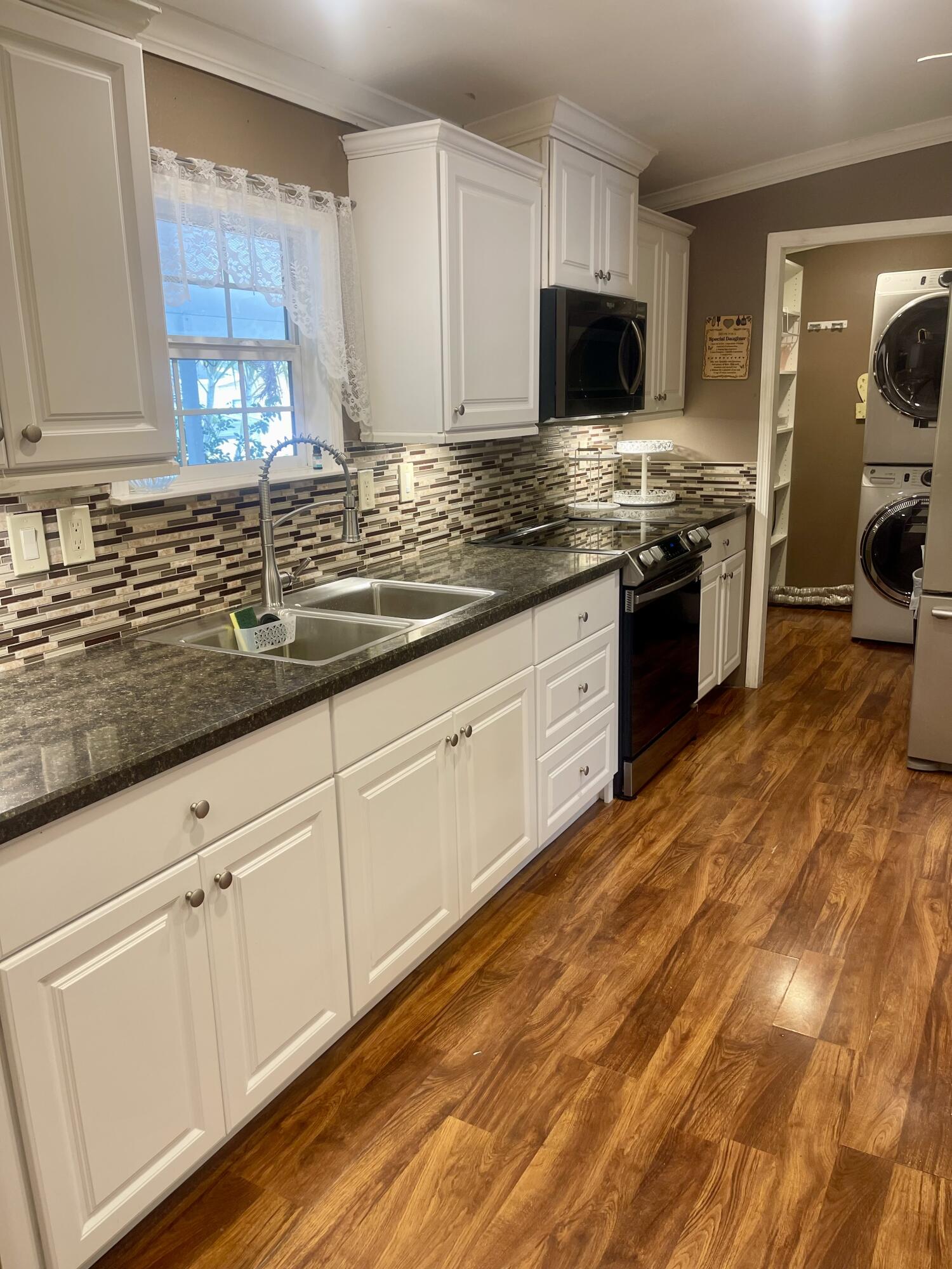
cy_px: 634
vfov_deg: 69.4
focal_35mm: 25
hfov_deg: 54.9
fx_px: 917
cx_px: 476
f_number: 1.6
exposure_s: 1/60
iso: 80
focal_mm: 5.1
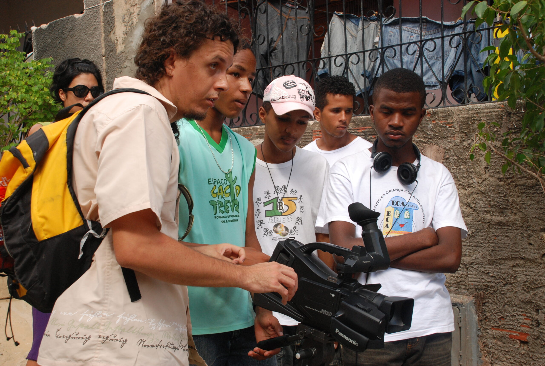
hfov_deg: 41.0
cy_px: 183
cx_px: 272
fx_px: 728
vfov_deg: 28.2
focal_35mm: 48
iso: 400
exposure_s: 1/200
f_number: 8
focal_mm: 32
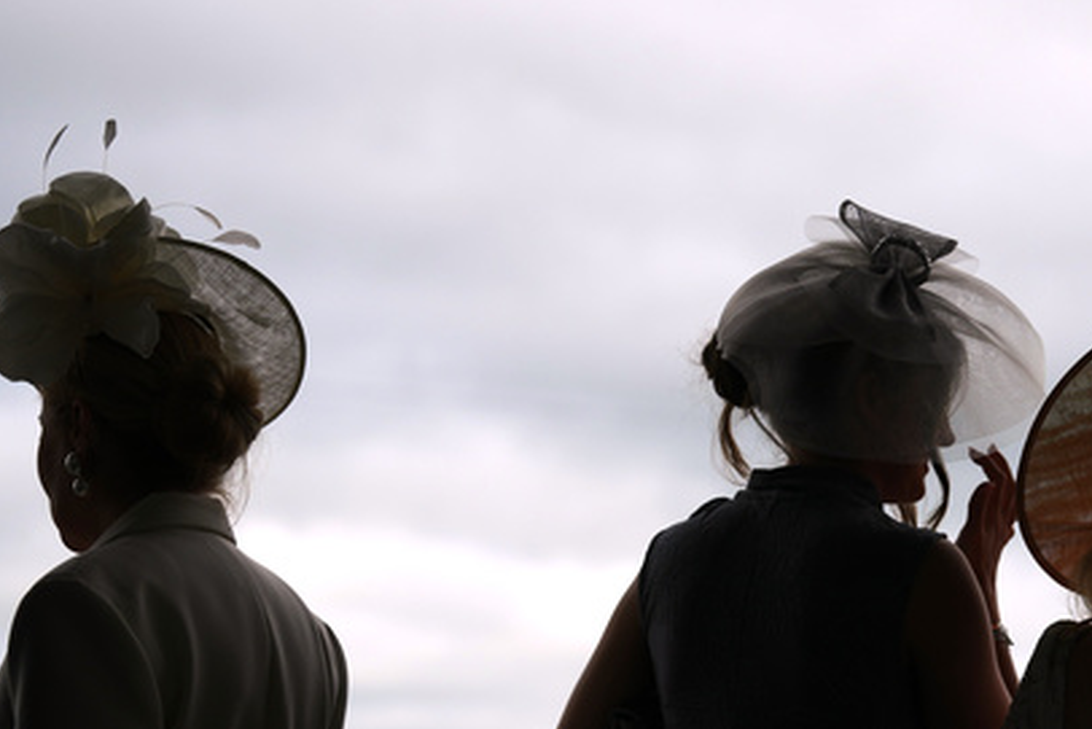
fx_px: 3823
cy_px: 675
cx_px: 1044
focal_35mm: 126
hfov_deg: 16.0
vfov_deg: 10.8
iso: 50
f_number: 2.2
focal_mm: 50
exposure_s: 1/3200
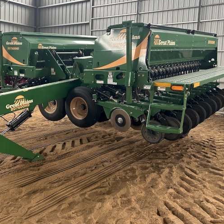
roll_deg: -1.3
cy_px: 93
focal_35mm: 37
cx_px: 79
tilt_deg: -4.6
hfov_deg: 44.4
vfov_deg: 44.8
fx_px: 271
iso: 250
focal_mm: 5.7
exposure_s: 1/60
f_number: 1.5
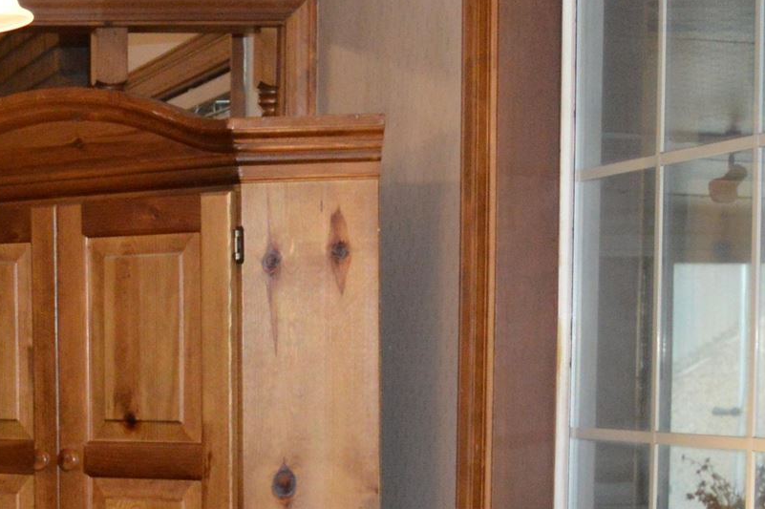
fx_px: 2442
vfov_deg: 11.7
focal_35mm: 115
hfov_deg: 15.7
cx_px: -532
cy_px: 568
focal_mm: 20
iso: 1250
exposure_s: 1/60
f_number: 3.5
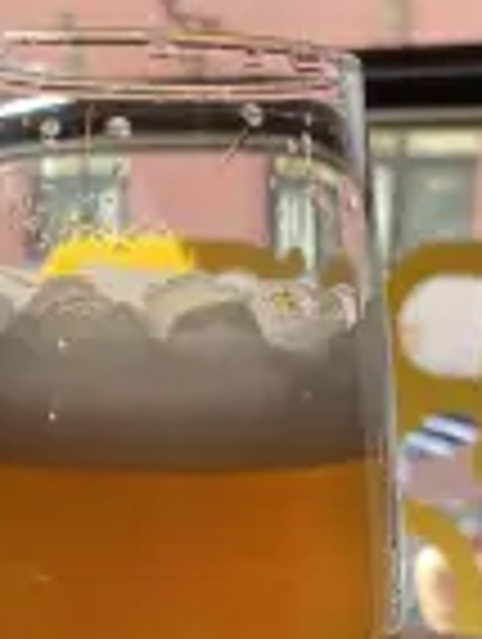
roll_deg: -2.2
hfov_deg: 20.0
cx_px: 86
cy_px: 680
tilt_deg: -16.5
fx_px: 1351
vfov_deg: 25.0
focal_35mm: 73
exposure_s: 1/82
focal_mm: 4.25
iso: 50
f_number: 1.8
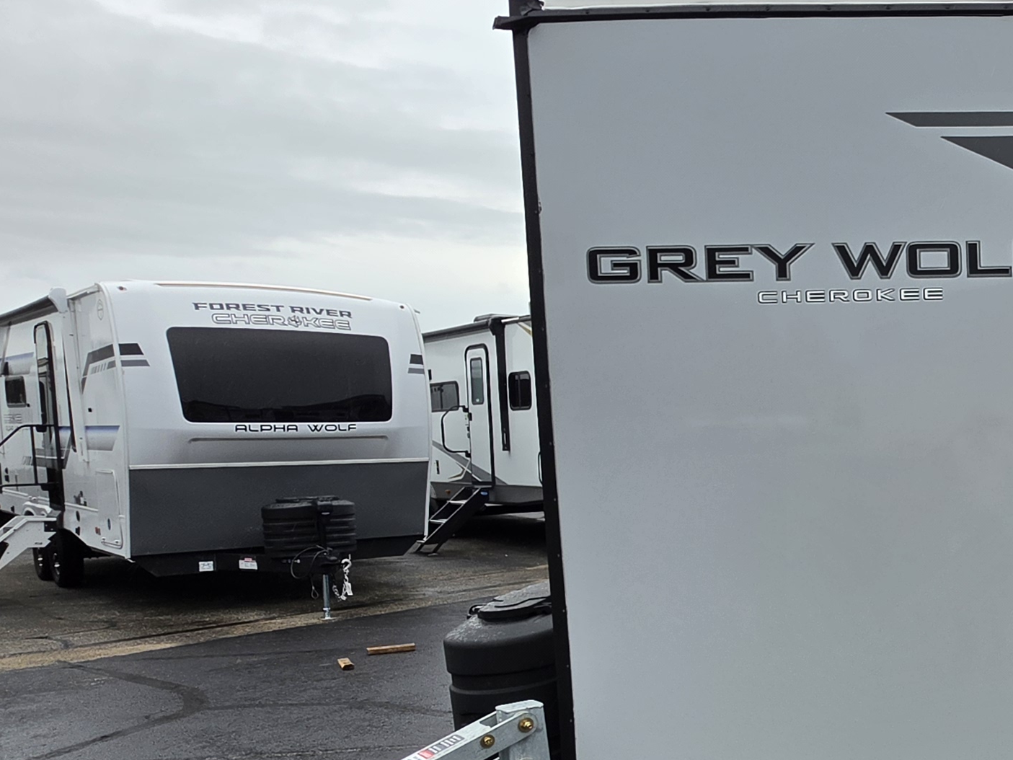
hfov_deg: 42.2
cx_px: 1048
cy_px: 522
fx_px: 1083
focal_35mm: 37
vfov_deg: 38.1
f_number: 1.9
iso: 32
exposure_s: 1/662
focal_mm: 2.2
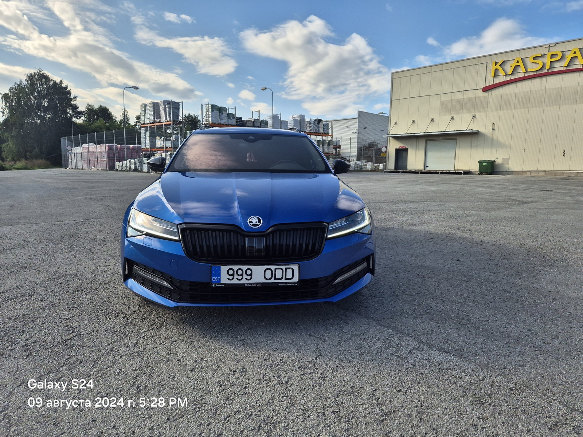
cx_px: 292
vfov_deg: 58.9
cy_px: 218
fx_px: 387
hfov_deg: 73.9
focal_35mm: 23
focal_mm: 5.4
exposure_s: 1/1460
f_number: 1.8
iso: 25
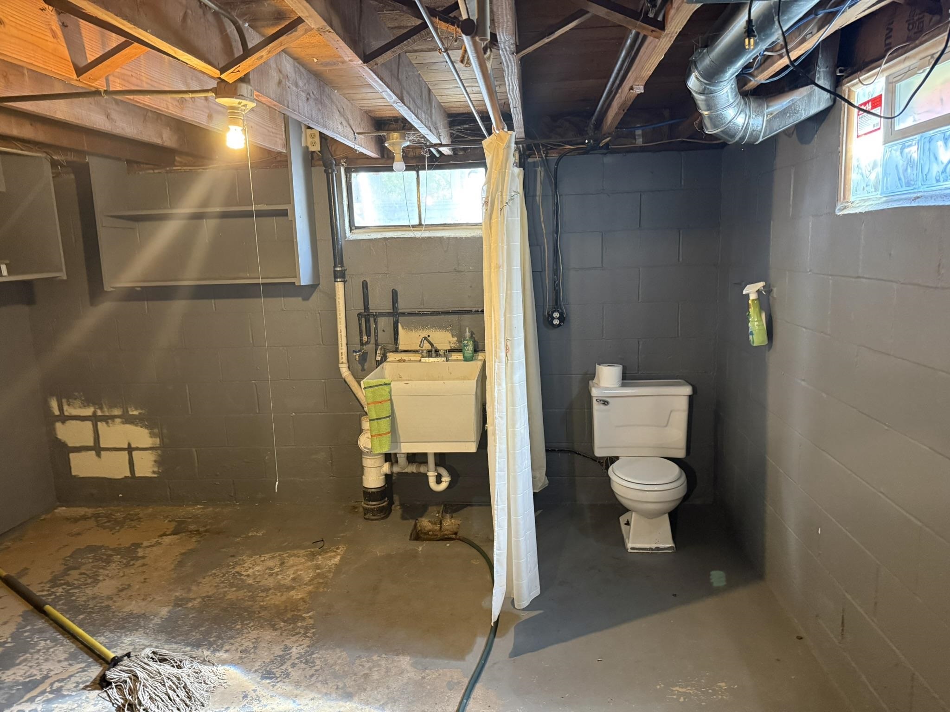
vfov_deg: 56.8
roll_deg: +2.1
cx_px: 475
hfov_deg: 71.6
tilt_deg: -9.5
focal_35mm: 24
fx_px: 659
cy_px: 356
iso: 800
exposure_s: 1/60
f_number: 1.78
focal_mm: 6.76
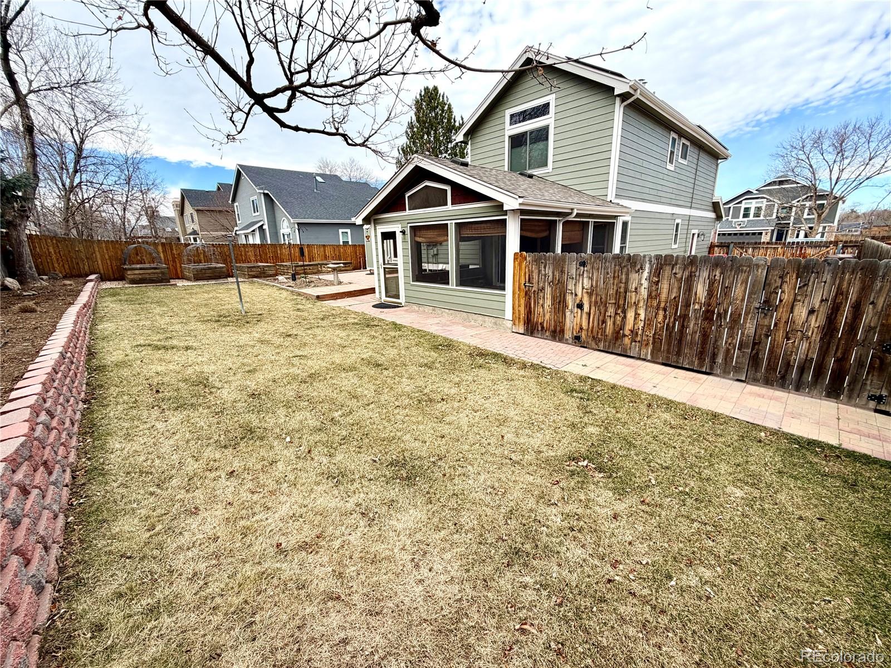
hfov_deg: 102.1
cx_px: 446
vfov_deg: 85.7
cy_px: 334
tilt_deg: -15.0
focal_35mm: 14
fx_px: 360
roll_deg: +1.3
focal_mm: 2.22
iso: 40
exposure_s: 1/717
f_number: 2.2
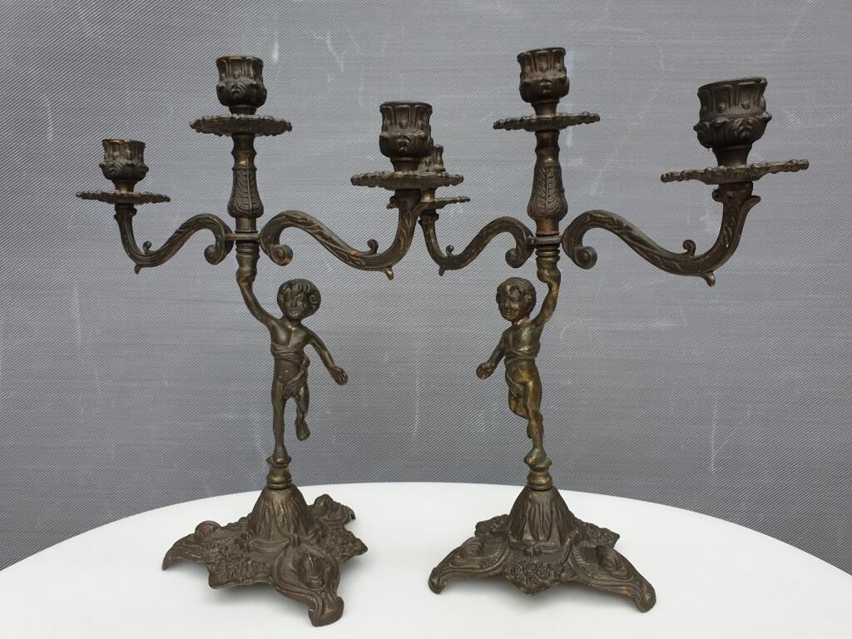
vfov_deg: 53.1
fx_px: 640
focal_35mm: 26
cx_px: 426
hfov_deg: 67.3
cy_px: 320
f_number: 2.4
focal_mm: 4.3
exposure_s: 1/213
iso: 50
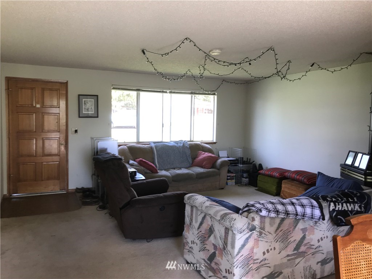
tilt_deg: -3.4
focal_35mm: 28
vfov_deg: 49.7
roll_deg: -0.9
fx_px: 301
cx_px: 186
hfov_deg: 63.4
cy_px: 140
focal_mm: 3.99
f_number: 1.8
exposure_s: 1/45
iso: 25
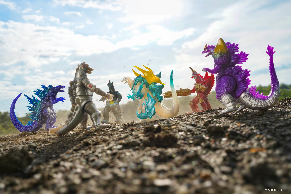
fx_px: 323
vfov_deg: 33.4
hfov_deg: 48.5
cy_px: 97
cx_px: 146
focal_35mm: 40
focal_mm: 40
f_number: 14
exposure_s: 1/400
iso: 400
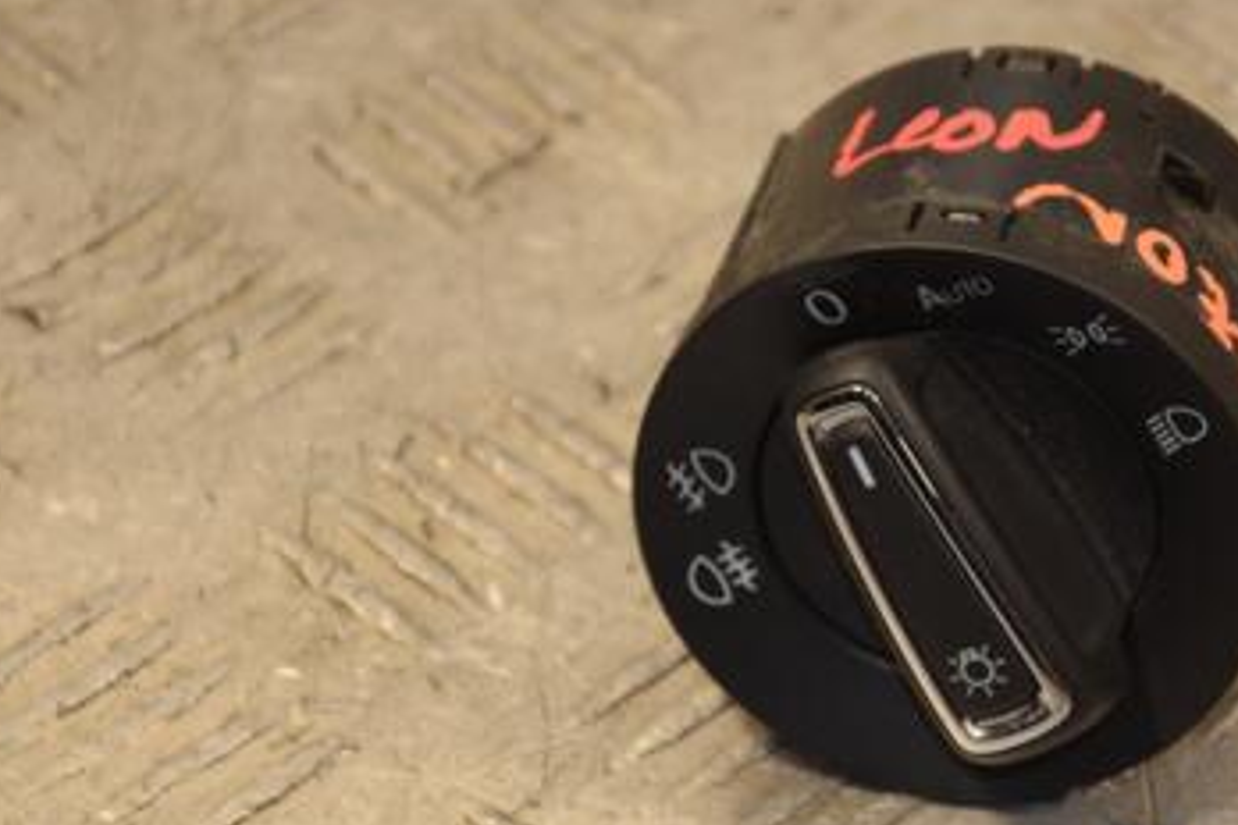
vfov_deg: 5.1
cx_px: 953
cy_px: 384
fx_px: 9348
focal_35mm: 272
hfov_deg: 7.6
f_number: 5.6
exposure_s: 1/160
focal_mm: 105
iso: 800
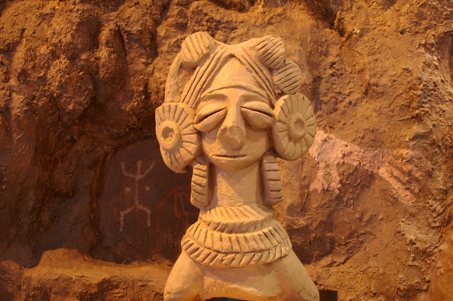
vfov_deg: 28.0
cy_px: 149
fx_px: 604
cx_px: 221
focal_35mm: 48
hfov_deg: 41.1
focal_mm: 28
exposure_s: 1/8
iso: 400
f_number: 4.5
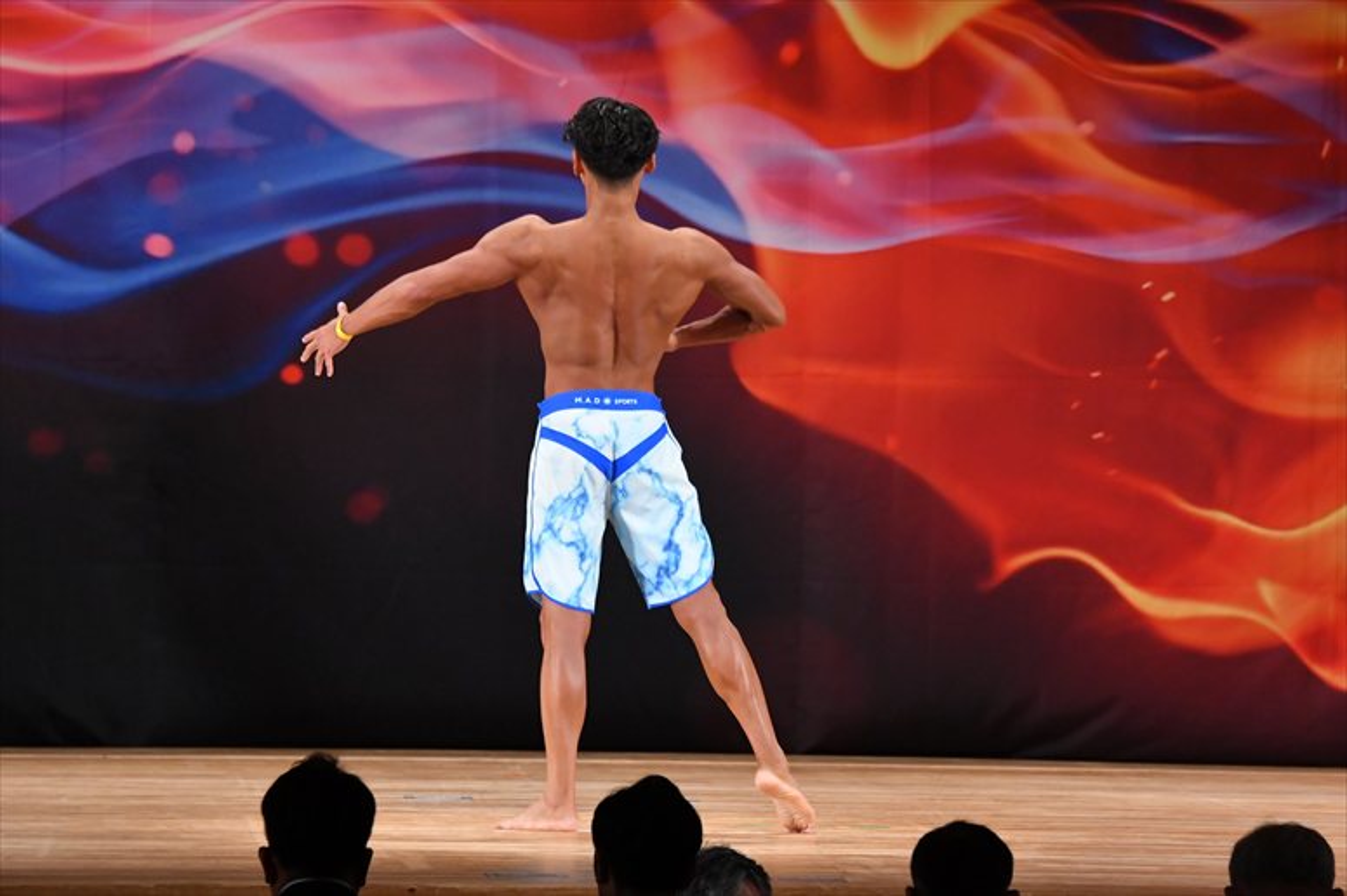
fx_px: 8116
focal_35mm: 217
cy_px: 448
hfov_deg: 9.5
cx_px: 674
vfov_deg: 6.3
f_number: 5.6
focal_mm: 145
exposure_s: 1/400
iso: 3200
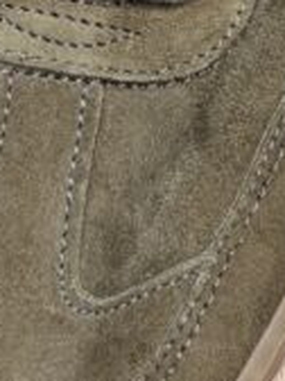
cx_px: 60
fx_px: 1526
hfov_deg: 10.6
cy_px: -179
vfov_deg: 13.4
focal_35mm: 139
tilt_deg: -62.5
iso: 80
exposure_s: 1/100
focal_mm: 5.96
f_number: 1.6
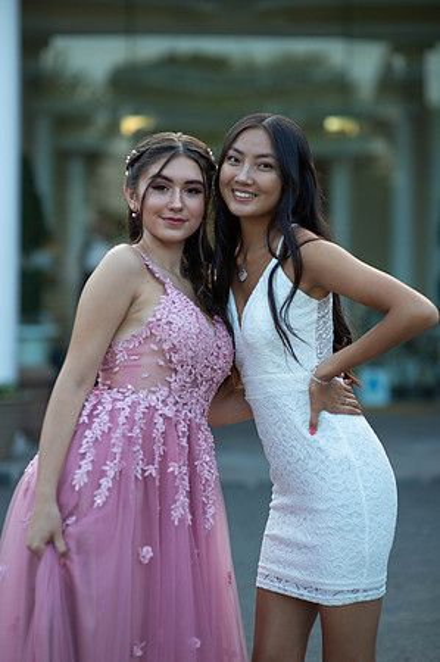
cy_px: 331
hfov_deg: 16.0
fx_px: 1562
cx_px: 220
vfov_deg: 23.9
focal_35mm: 85
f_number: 2
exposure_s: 1/1000
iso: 250
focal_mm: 85
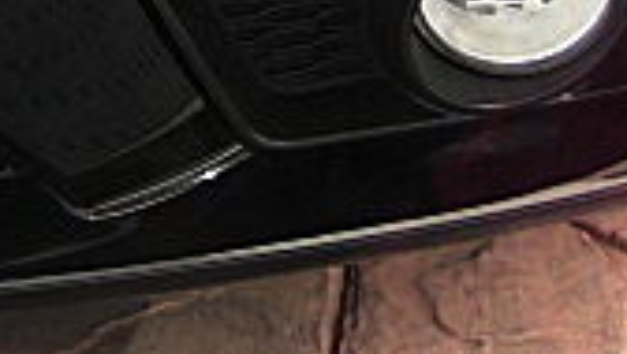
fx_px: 2480
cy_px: -455
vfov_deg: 7.7
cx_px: -224
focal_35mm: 149
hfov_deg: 13.8
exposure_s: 1/100
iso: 50
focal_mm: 6.3
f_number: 2.8
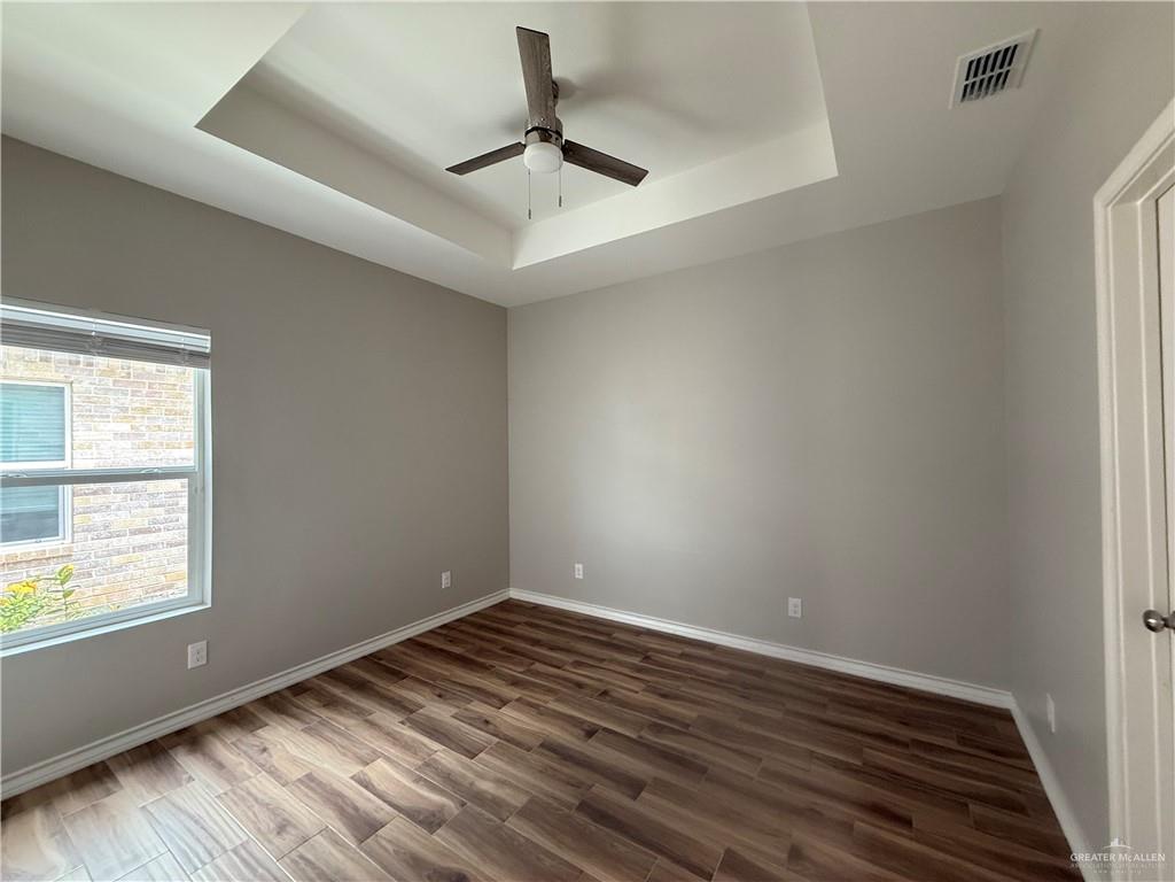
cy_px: 441
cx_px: 588
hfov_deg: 102.1
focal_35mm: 14
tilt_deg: +1.0
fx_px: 475
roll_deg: +0.4
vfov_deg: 85.7
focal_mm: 2.22
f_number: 2.2
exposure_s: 1/65
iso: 320
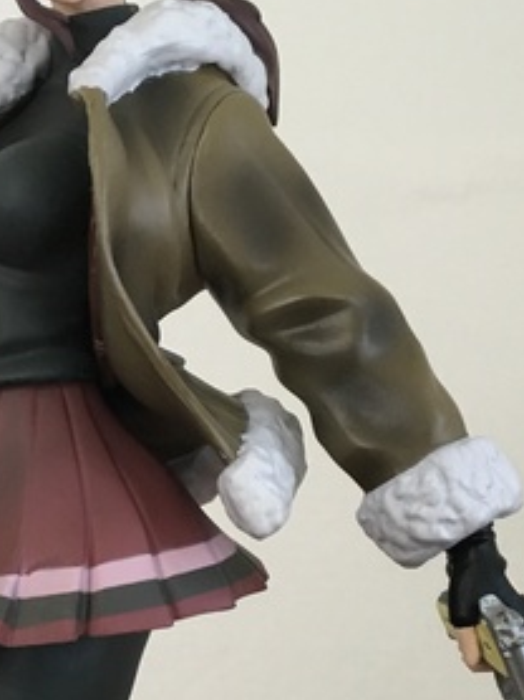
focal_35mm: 78
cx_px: 23
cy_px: 643
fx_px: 1577
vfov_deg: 24.3
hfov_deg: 18.5
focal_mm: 4.15
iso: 50
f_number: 2.2
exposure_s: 1/15
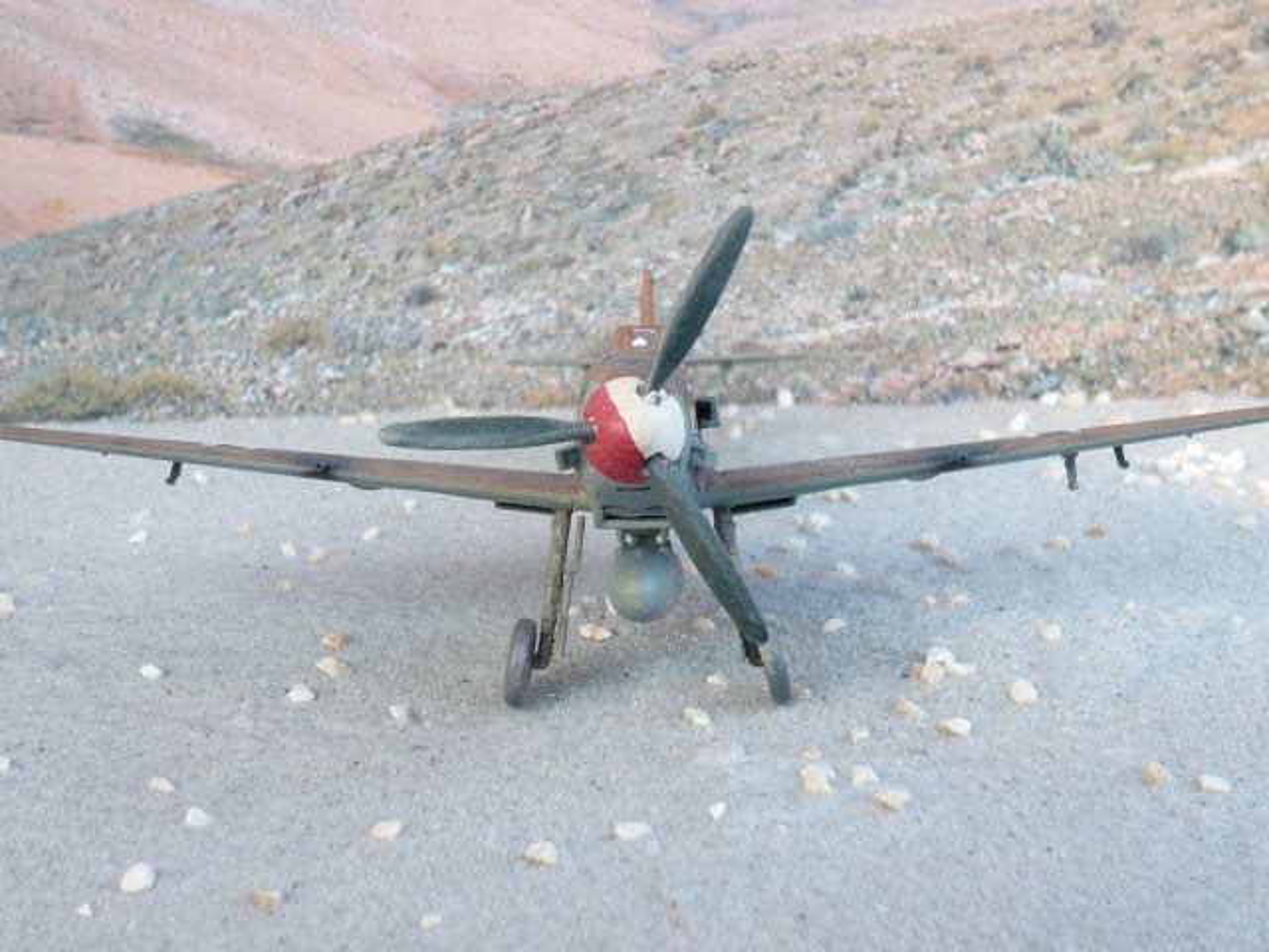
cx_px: 634
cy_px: 476
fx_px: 1980
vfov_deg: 27.0
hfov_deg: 35.5
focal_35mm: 54
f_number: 3.5
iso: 100
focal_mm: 7.4
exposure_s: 1/100
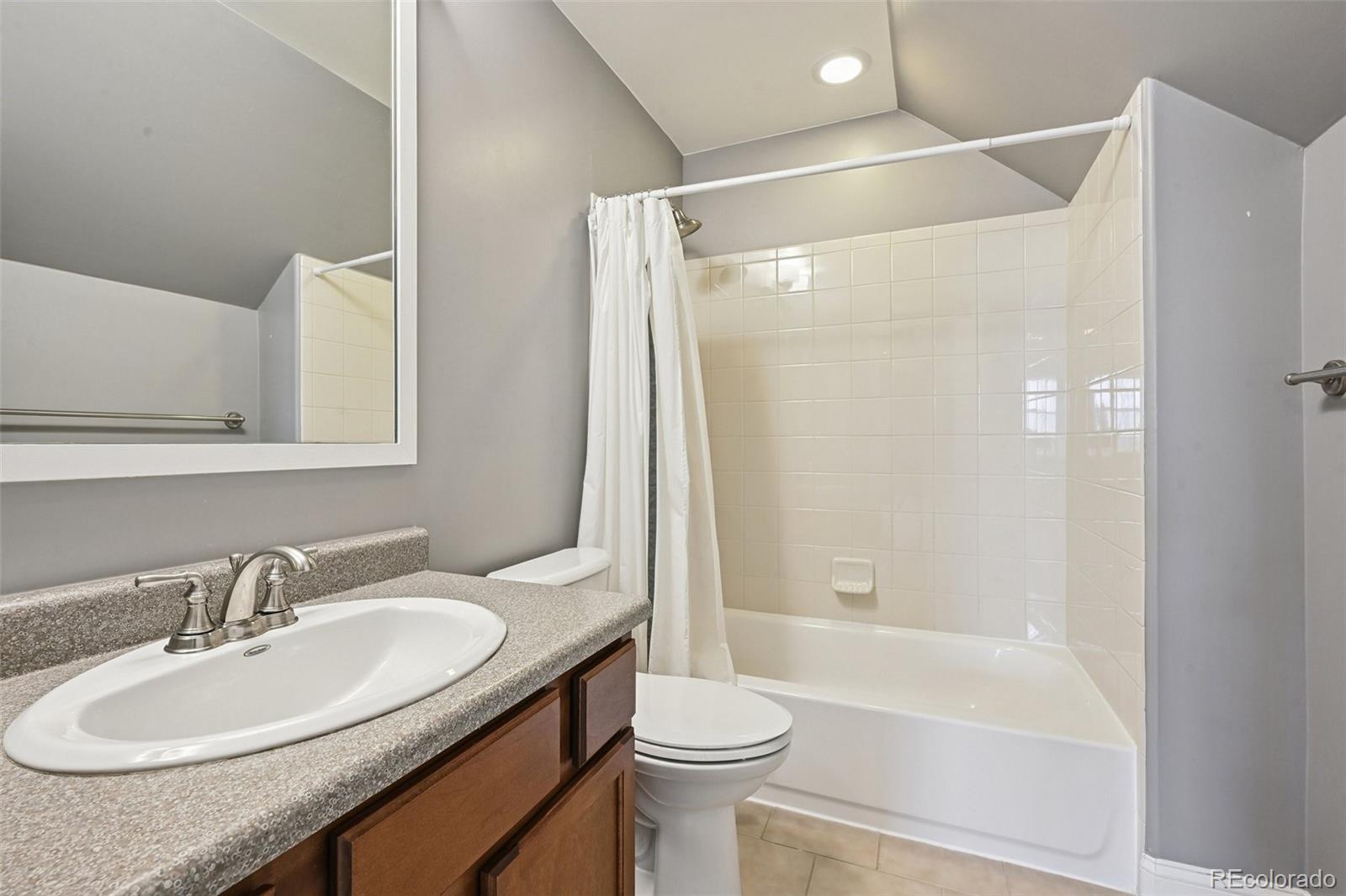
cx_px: 673
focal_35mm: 16
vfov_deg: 75.5
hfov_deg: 98.6
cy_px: 448
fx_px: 579
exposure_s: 1/4
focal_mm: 15.5
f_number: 10
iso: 400
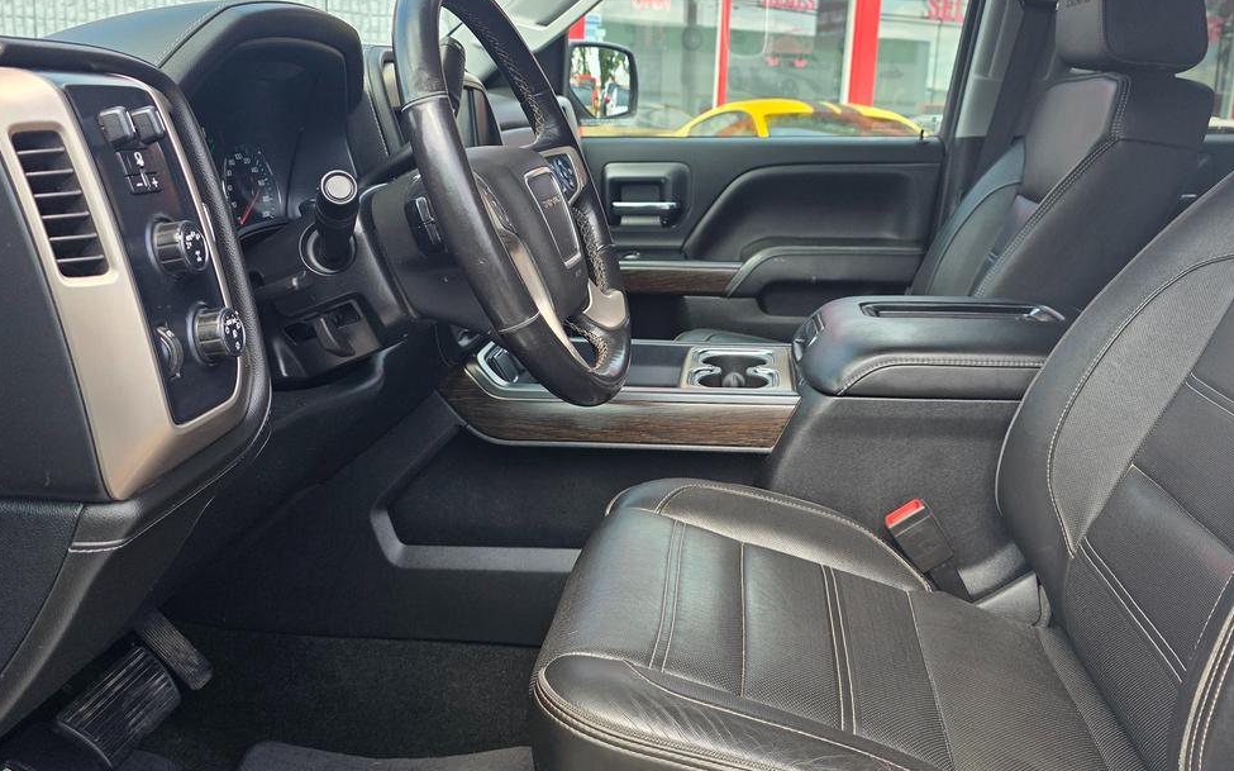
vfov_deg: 39.4
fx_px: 1076
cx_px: 671
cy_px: 396
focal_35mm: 32
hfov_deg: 59.6
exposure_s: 1/359
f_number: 1.7
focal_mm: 6.3
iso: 50
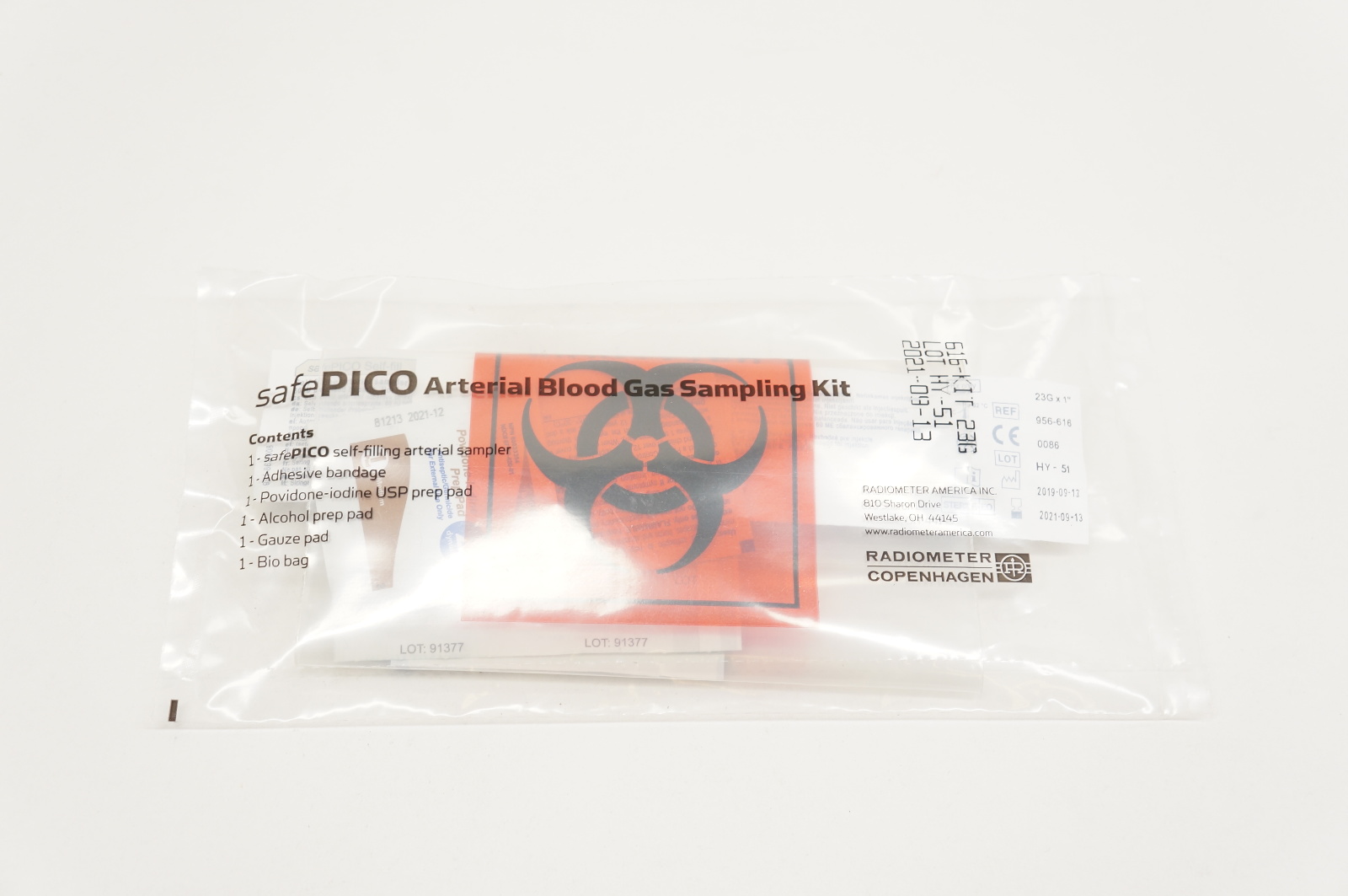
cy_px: 448
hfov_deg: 43.6
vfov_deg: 29.8
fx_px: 1683
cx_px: 674
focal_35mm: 45
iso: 400
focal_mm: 30
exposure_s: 1/60
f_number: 6.3
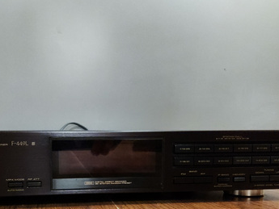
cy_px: 168
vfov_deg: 34.8
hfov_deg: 46.5
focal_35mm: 40
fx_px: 323
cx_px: 112
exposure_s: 1/50
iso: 640
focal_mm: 5.4
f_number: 1.8
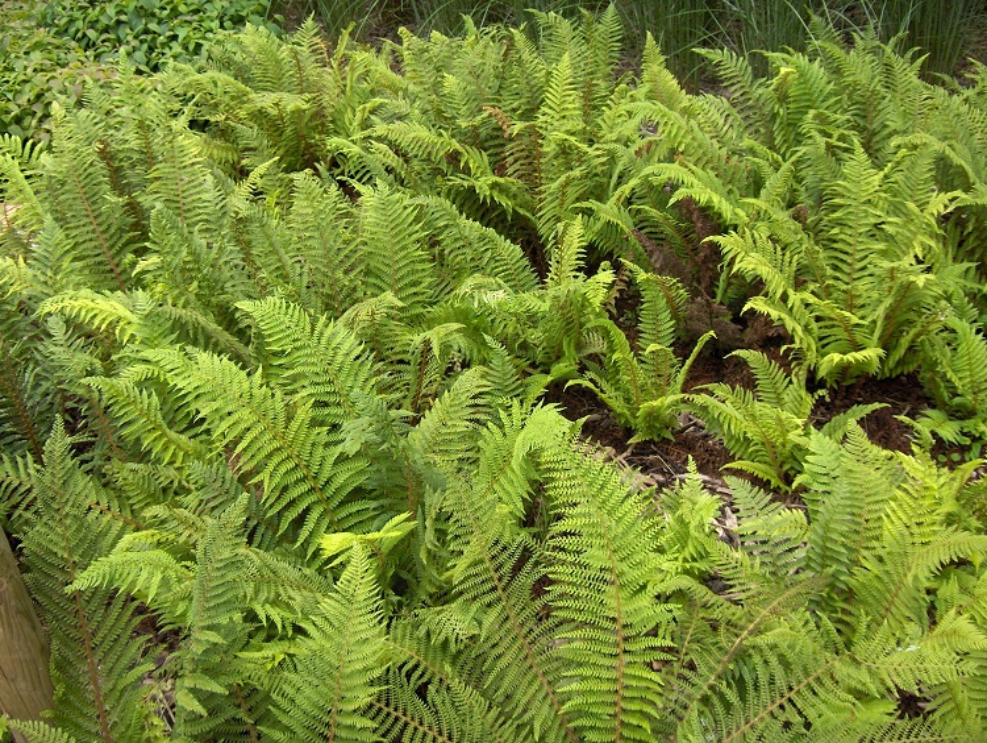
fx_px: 1113
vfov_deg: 36.9
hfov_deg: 47.8
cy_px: 372
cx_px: 494
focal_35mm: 39
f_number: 2.8
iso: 100
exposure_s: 1/420
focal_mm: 8
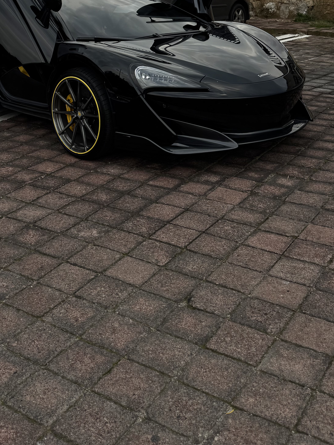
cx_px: 105
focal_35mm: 47
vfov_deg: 37.1
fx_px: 605
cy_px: 22
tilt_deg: -9.4
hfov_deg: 30.6
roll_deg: -5.0
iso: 80
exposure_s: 1/3247
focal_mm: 6.76
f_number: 1.78
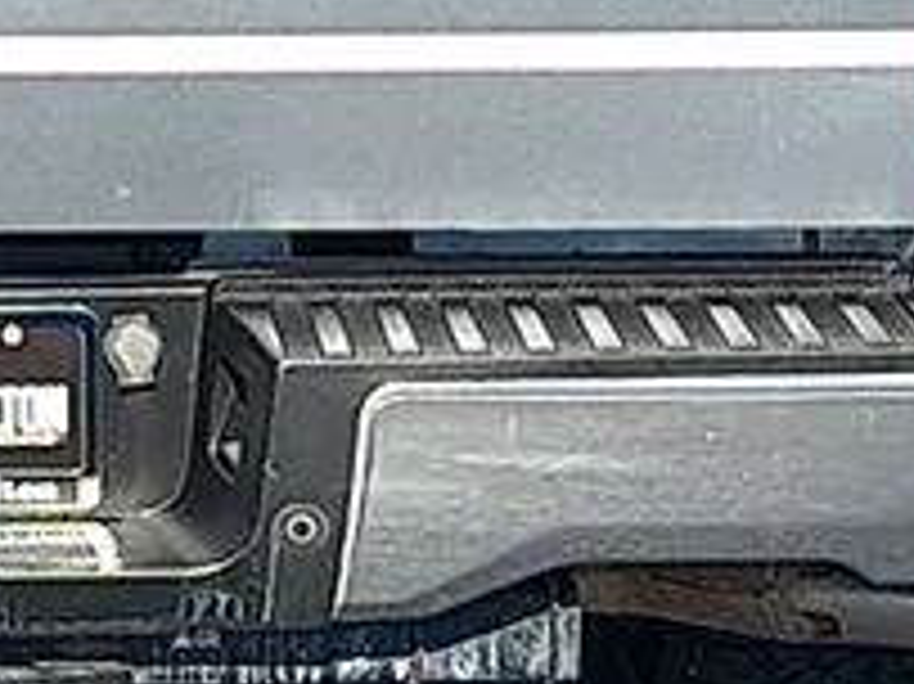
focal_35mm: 131
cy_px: -52
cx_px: -59
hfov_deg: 14.7
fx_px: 3457
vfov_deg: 11.2
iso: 80
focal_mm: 6.76
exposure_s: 1/6711
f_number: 1.78
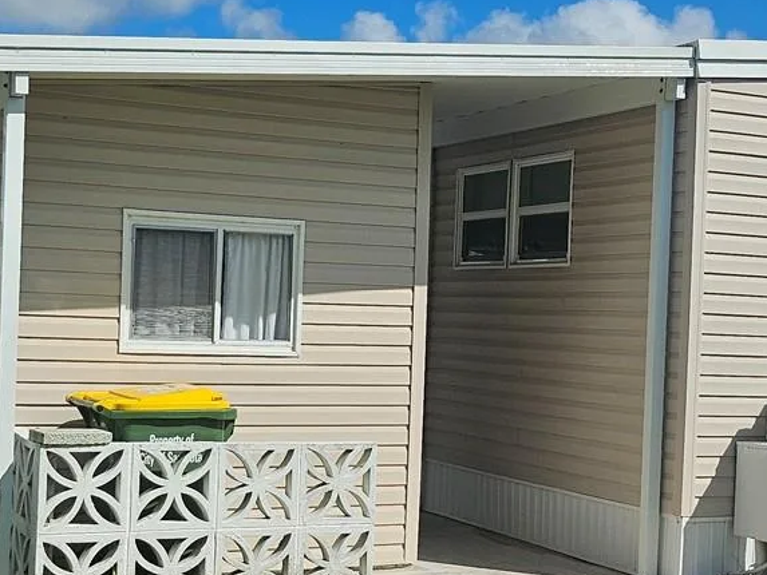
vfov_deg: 21.9
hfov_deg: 28.9
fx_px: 1485
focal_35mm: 67
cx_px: 447
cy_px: 304
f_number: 1.8
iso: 50
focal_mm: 5
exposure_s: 1/8908
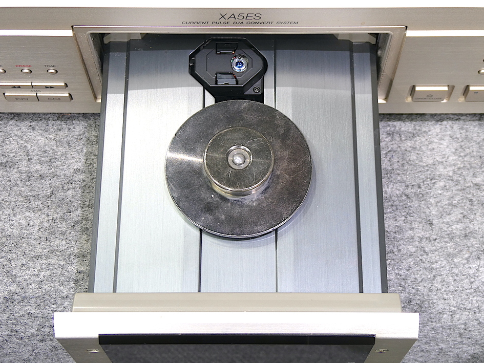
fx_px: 923
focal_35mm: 66
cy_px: 184
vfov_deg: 22.3
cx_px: 239
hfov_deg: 29.4
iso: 100
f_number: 4.4
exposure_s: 1/4
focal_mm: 11.7
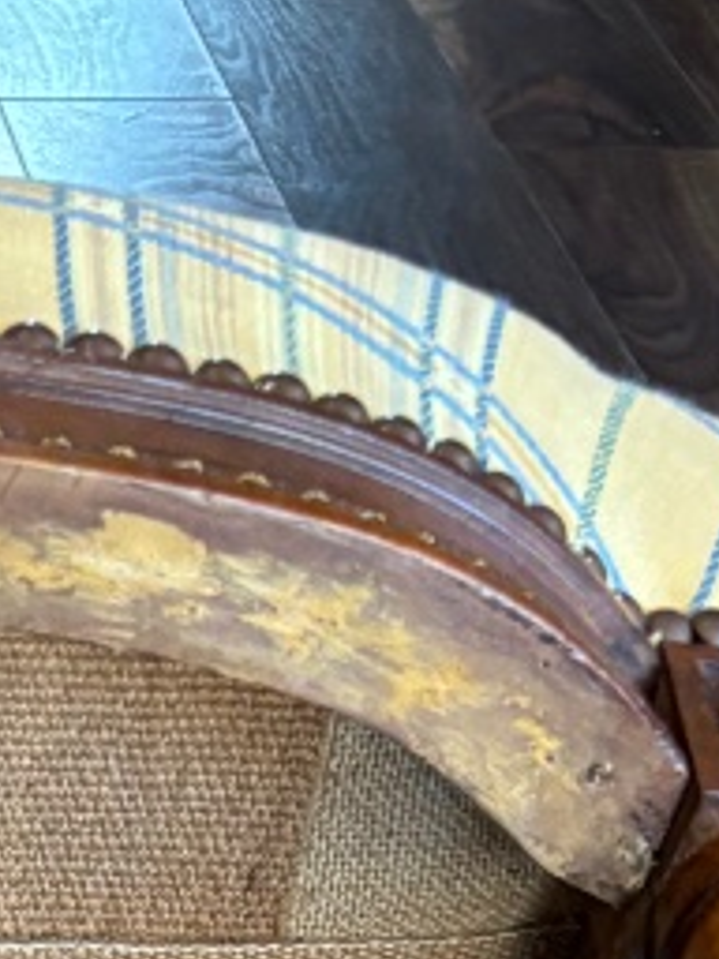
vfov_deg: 13.0
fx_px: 3379
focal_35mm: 122
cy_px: 2176
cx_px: -427
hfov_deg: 11.5
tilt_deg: -50.3
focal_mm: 5.96
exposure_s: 1/50
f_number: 1.6
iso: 200
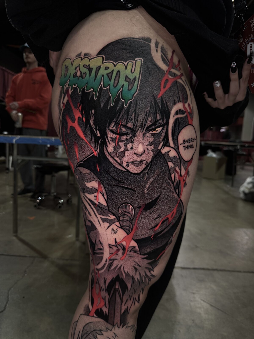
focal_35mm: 24
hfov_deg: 56.8
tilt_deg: -8.0
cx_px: 127
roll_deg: -2.0
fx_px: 235
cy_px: 170
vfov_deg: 71.6
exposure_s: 1/60
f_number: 1.78
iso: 160
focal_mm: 6.76
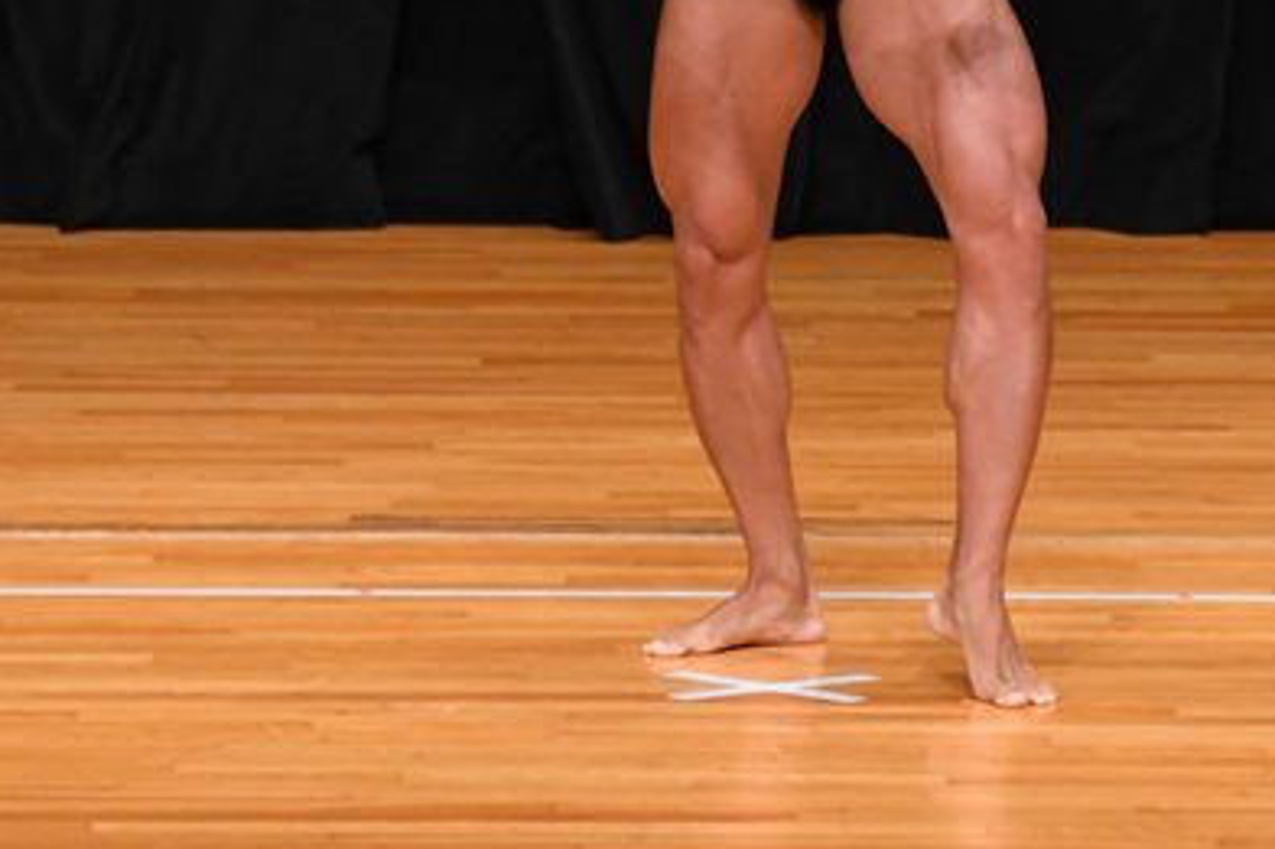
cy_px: 26
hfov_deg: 3.7
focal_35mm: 564
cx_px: 841
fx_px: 19966
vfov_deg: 2.4
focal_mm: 190
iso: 3200
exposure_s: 1/400
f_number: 5.6
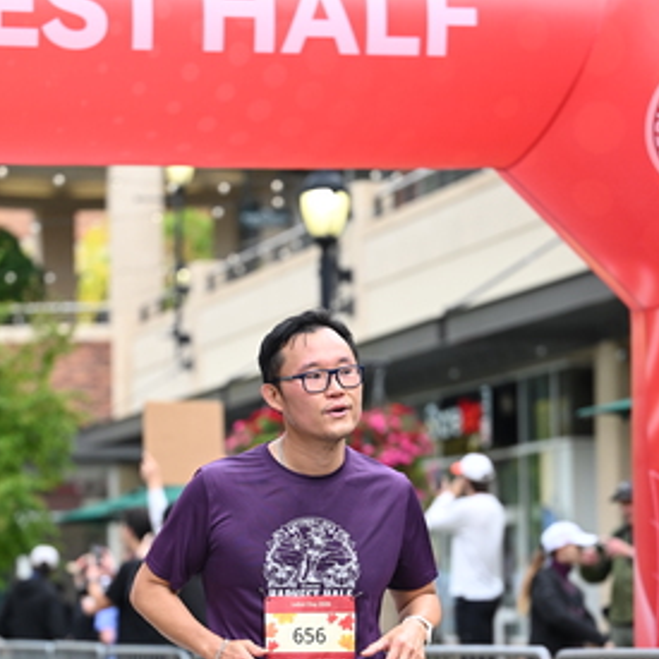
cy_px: 479
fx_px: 3145
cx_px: 277
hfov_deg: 12.0
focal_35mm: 146
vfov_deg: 11.9
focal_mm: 86
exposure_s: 1/1600
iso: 640
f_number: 2.8
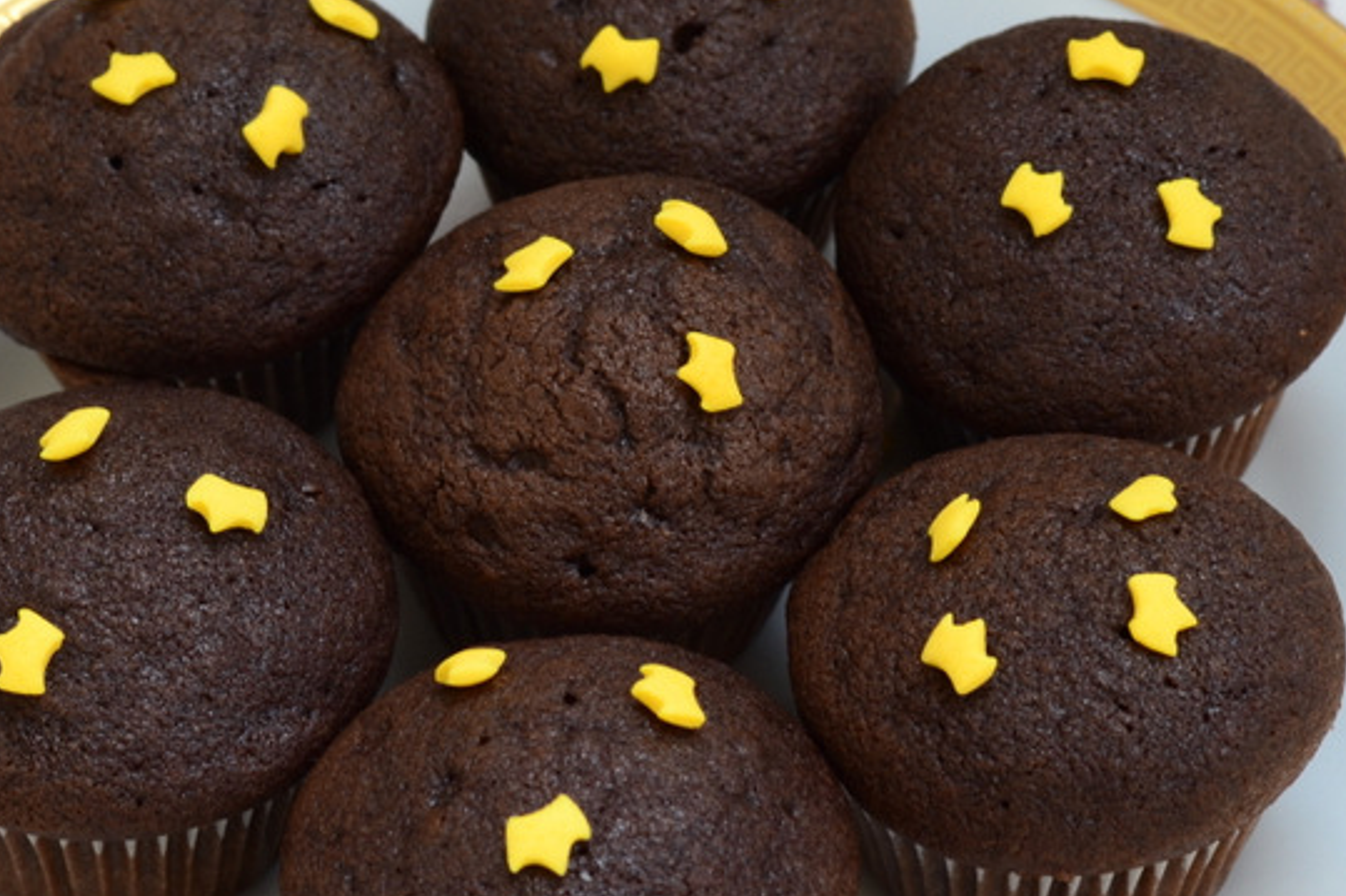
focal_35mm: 114
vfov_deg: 12.0
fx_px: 4261
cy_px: 545
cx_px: 604
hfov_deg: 17.9
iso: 200
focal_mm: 40
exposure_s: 1/60
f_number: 10
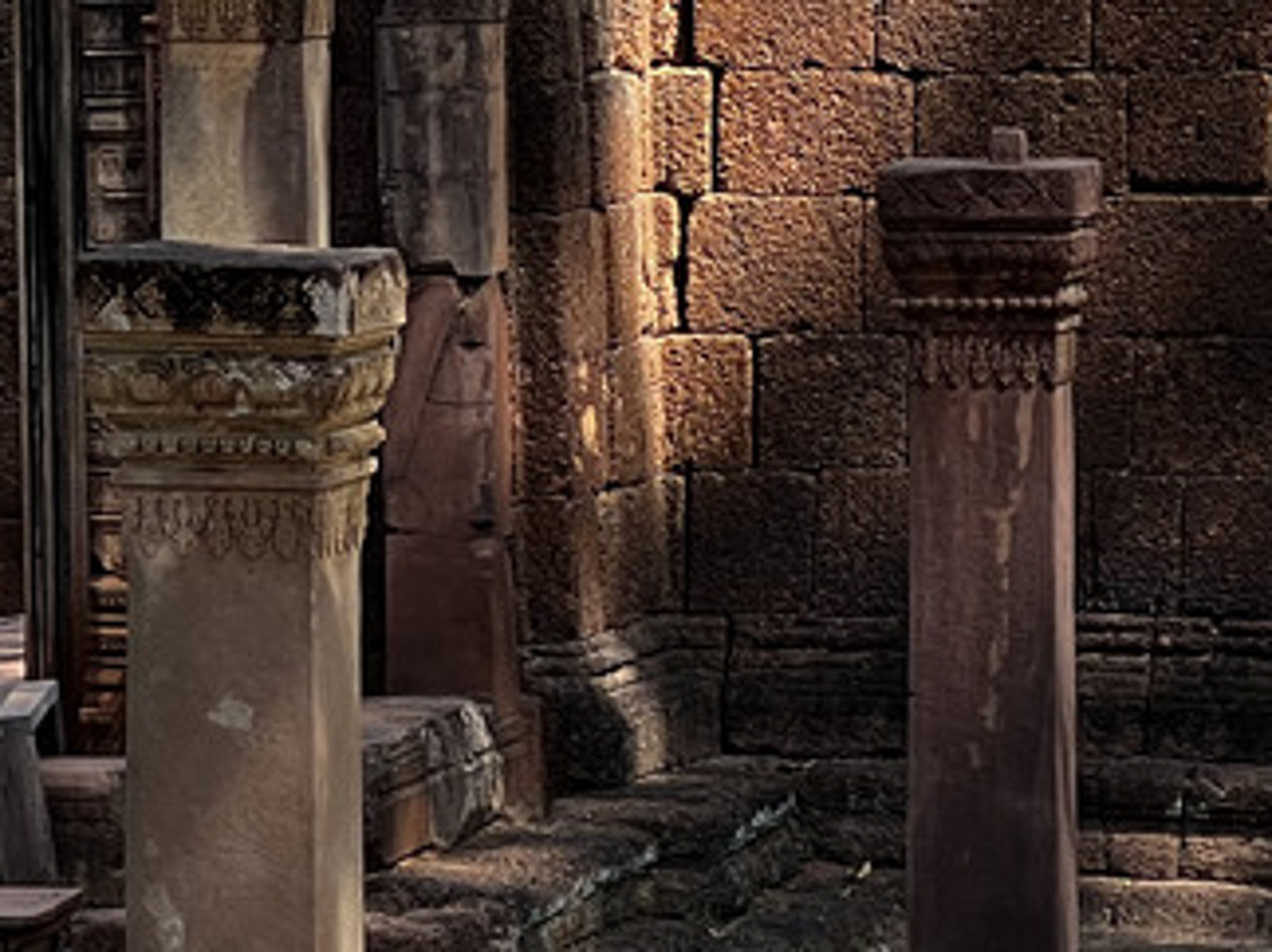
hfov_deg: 6.9
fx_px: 10505
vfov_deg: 5.2
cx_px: 343
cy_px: -157
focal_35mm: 286
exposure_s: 1/206
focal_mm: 9
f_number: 2.8
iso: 32
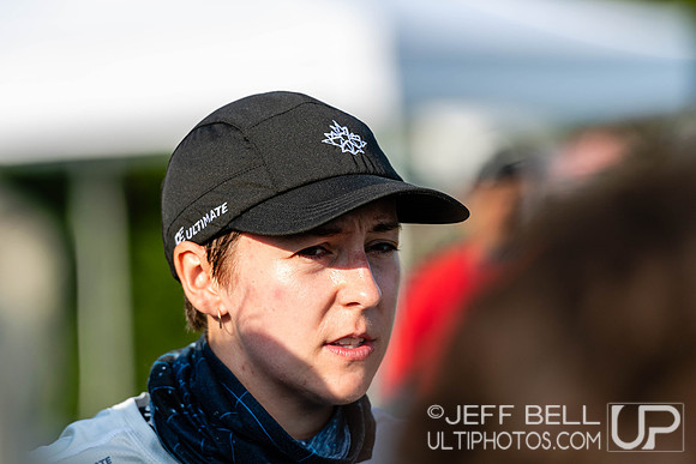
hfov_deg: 6.9
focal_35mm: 300
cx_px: 348
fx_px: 5801
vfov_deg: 4.6
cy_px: 232
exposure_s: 1/1000
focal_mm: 200
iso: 100
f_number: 3.2
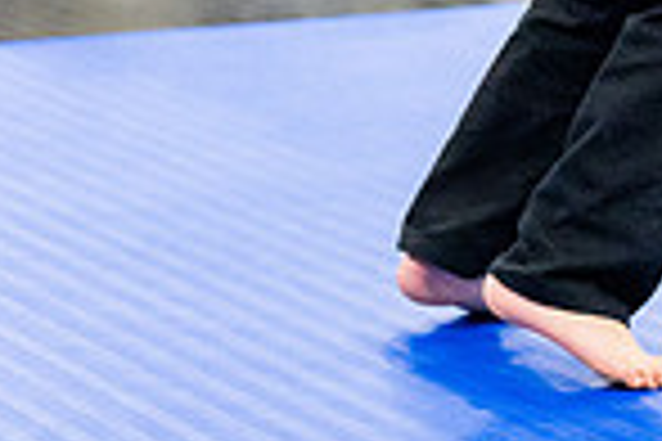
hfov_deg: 7.3
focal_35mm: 277
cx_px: 959
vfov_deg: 4.9
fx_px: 5093
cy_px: -340
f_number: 2.8
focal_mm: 70
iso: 6400
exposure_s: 1/500
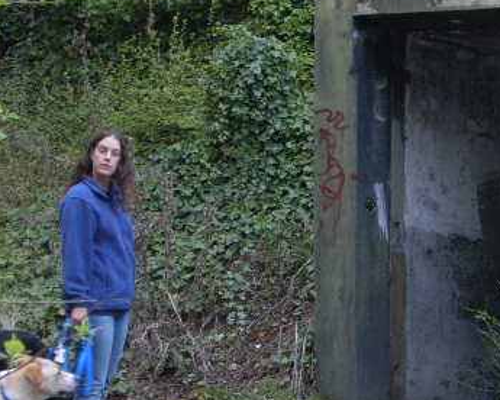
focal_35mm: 154
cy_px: 232
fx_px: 2279
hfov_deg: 12.4
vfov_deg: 10.0
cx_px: 459
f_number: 4.2
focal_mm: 14.1
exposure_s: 1/45
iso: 76
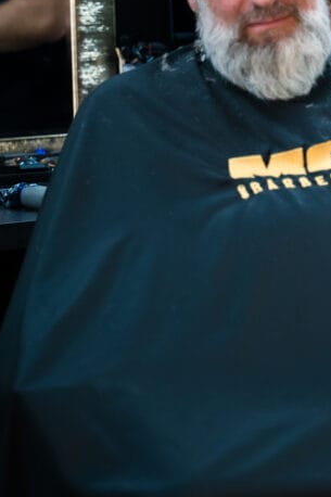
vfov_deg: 11.6
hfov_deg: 7.8
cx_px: 330
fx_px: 2429
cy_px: -7
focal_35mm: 176
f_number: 2.8
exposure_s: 1/200
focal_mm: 70
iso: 1250
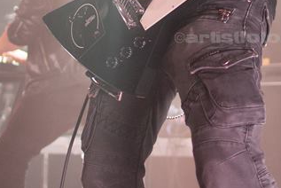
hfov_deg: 17.1
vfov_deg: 11.3
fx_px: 931
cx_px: 181
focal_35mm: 119
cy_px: -27
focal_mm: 35
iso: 360
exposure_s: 1/250
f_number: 1.8
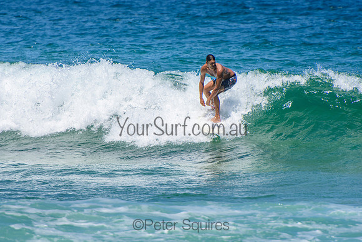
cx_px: 181
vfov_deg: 2.3
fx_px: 6034
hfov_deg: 3.4
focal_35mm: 600
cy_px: 121
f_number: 5.6
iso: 280
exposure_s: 1/2000
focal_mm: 400
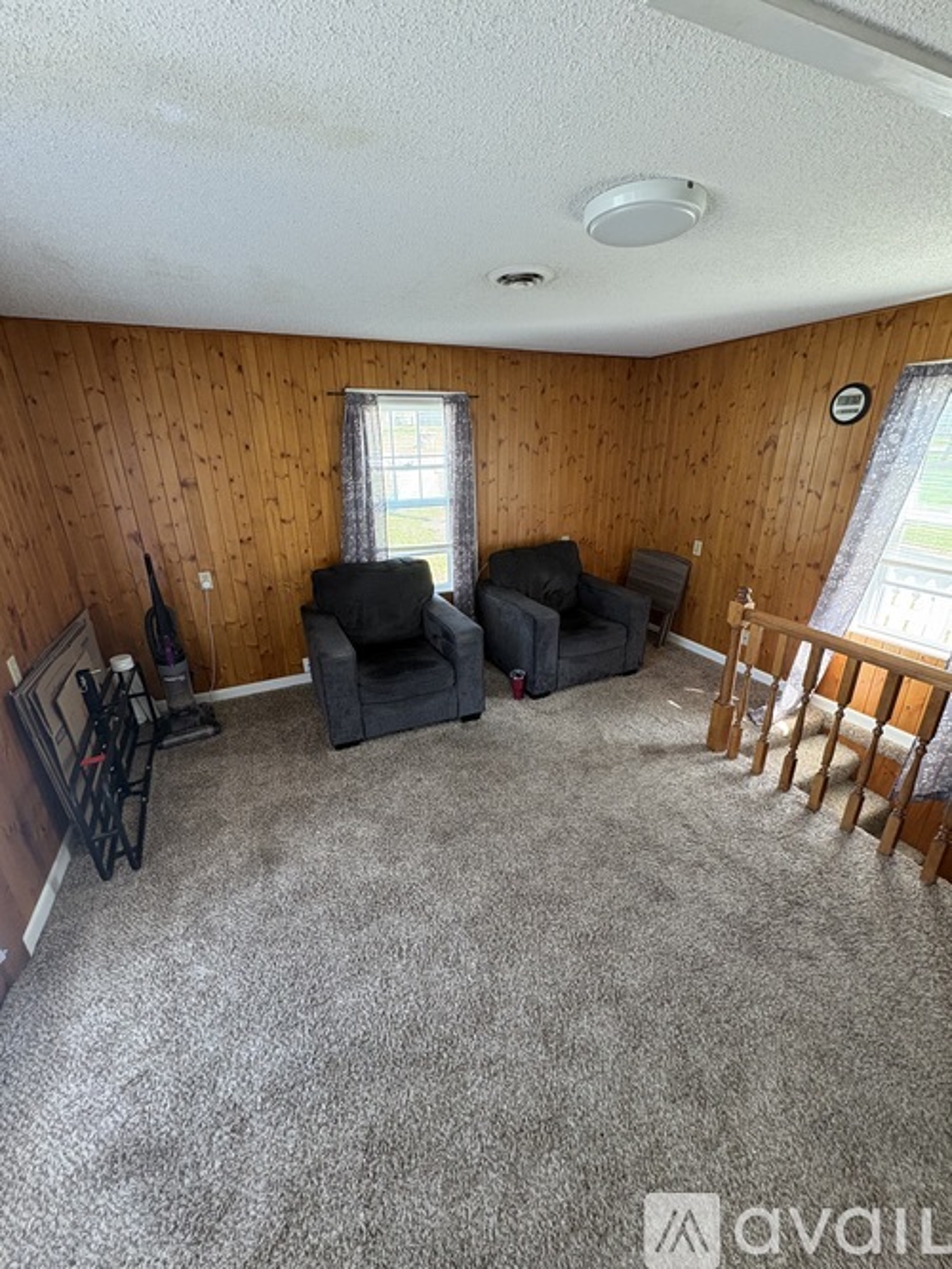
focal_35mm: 14
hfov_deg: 85.7
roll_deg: +0.4
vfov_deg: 102.1
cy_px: 634
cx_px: 476
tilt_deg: -21.3
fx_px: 514
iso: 320
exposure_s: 1/60
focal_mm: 2.22
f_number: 2.2
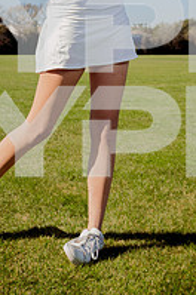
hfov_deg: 17.6
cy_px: 28
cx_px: 68
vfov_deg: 25.5
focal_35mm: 77
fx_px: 631
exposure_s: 1/250
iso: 125
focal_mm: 34
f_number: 5.6
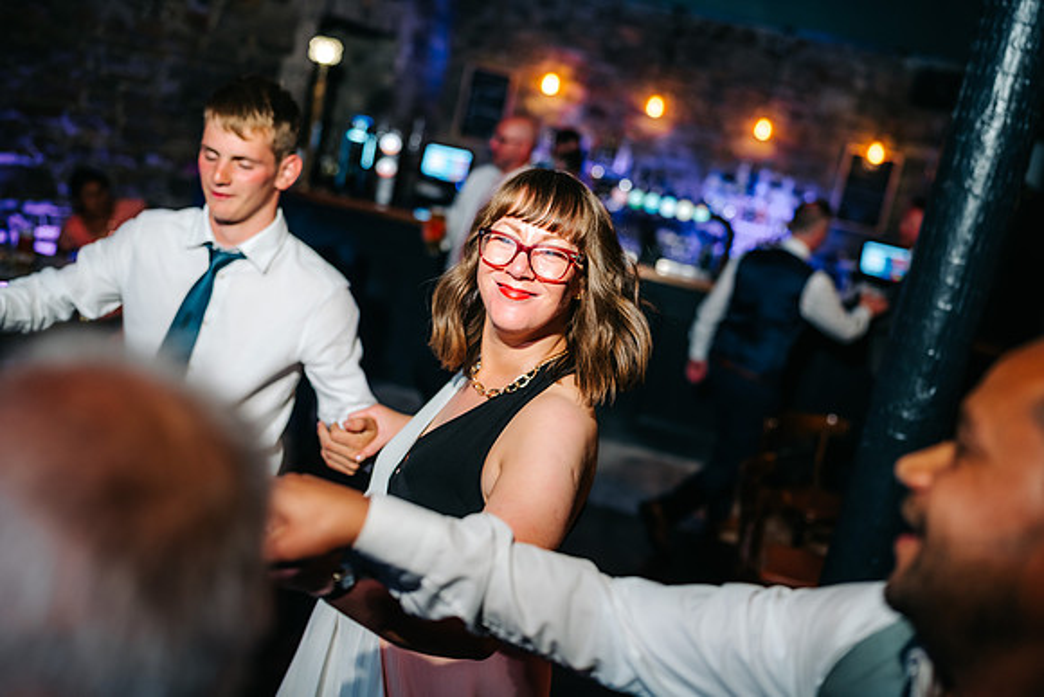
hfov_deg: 54.4
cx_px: 522
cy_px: 348
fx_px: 1015
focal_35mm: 35
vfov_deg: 37.9
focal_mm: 35
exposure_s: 1/200
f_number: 1.8
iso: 400
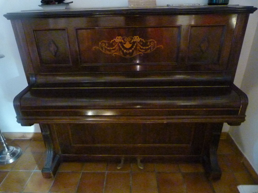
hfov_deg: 69.4
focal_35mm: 25
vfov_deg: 54.9
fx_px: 186
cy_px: 96
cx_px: 129
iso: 1600
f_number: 2.8
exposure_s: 1/15
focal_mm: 4.5
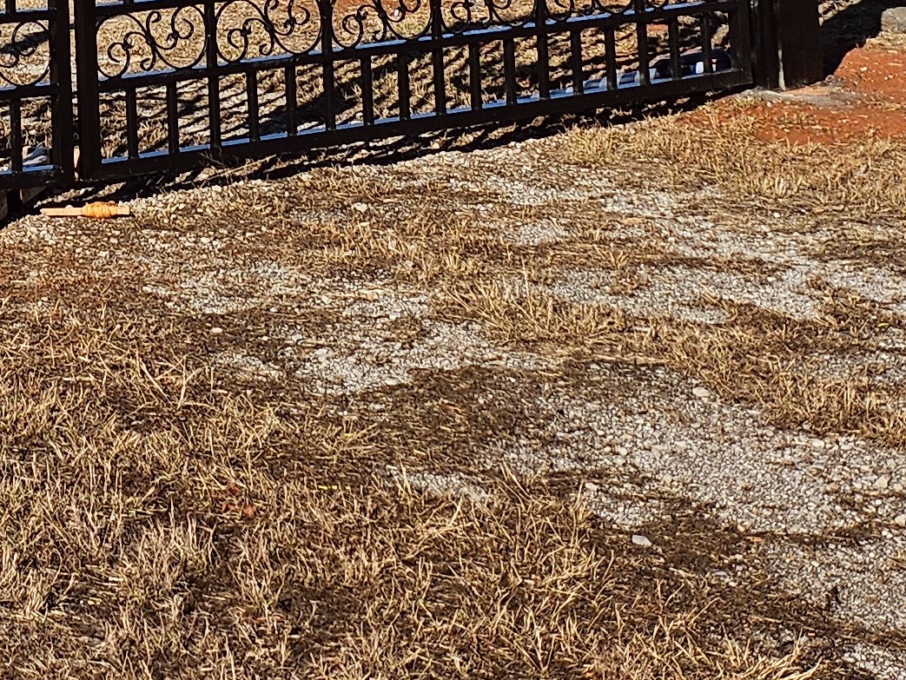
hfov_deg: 19.2
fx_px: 2409
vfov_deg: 14.2
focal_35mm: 92
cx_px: -368
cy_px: -555
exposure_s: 1/5343
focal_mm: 5
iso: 50
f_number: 1.8
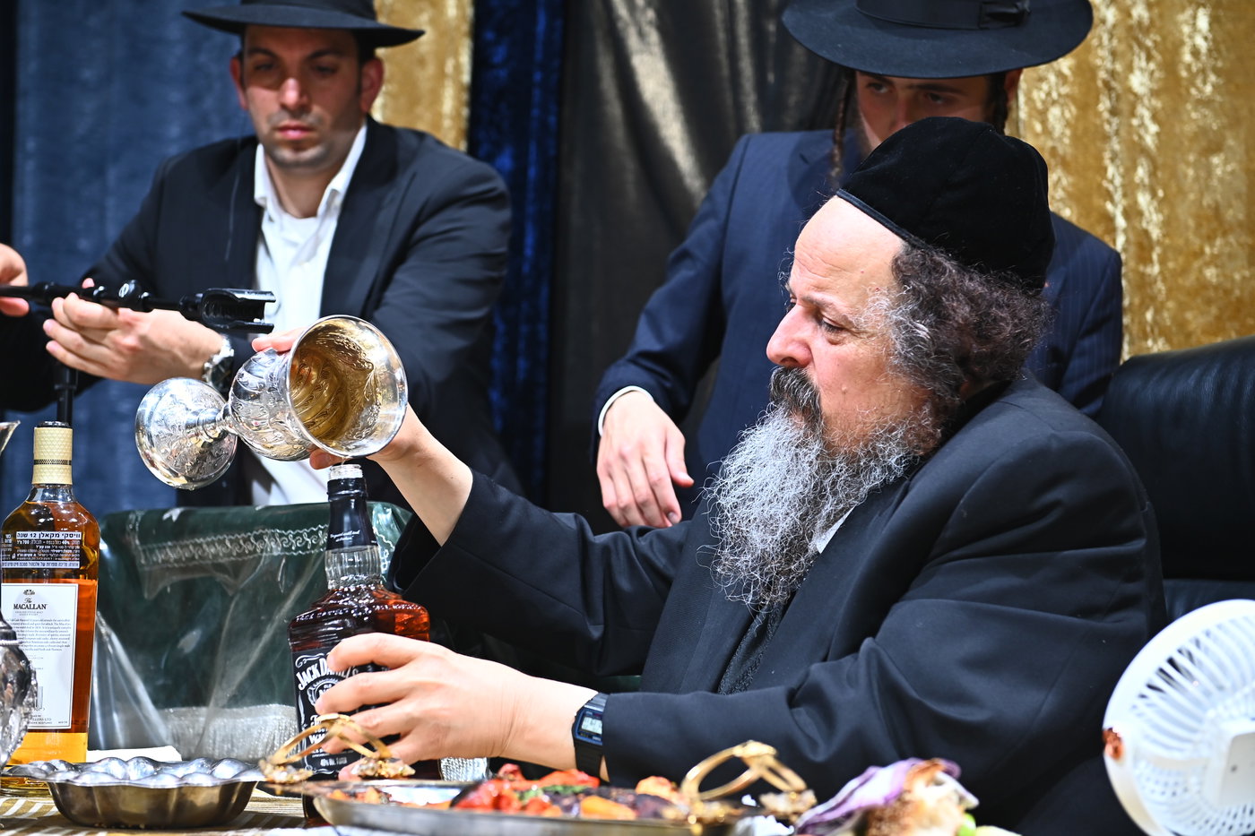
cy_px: 418
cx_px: 628
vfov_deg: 19.5
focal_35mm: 70
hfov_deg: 28.8
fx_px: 2440
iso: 1250
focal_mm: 70
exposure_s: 1/160
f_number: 4
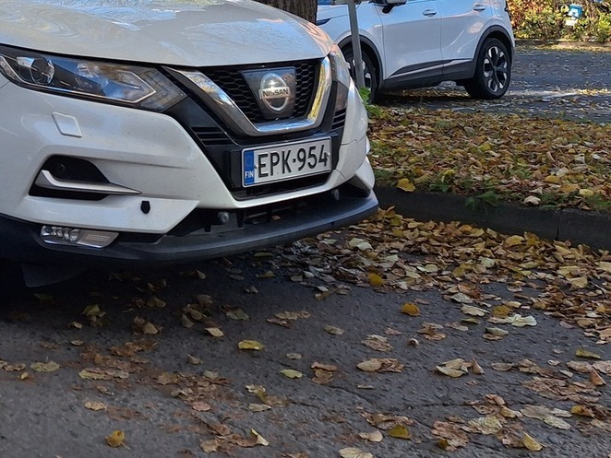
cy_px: -3
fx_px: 883
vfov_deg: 27.4
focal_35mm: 50
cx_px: -22
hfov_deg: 34.2
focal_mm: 5.54
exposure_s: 1/767
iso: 40
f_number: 1.8
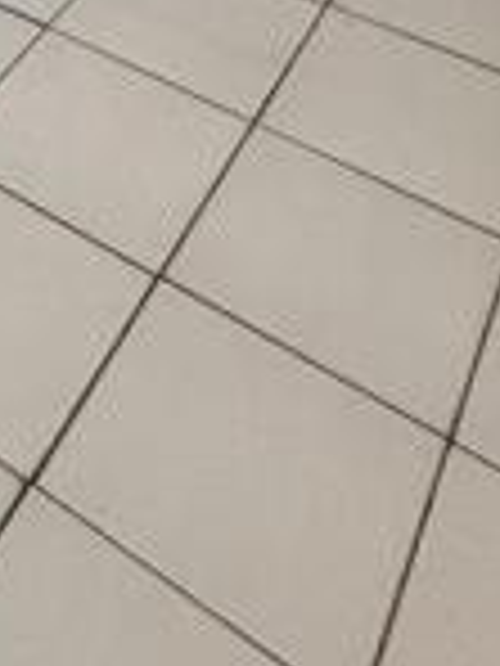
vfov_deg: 18.6
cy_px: -662
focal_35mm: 68
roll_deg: +3.1
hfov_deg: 18.7
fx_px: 1310
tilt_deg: -9.8
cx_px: -284
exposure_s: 1/60
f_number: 2.2
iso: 400
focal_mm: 2.22
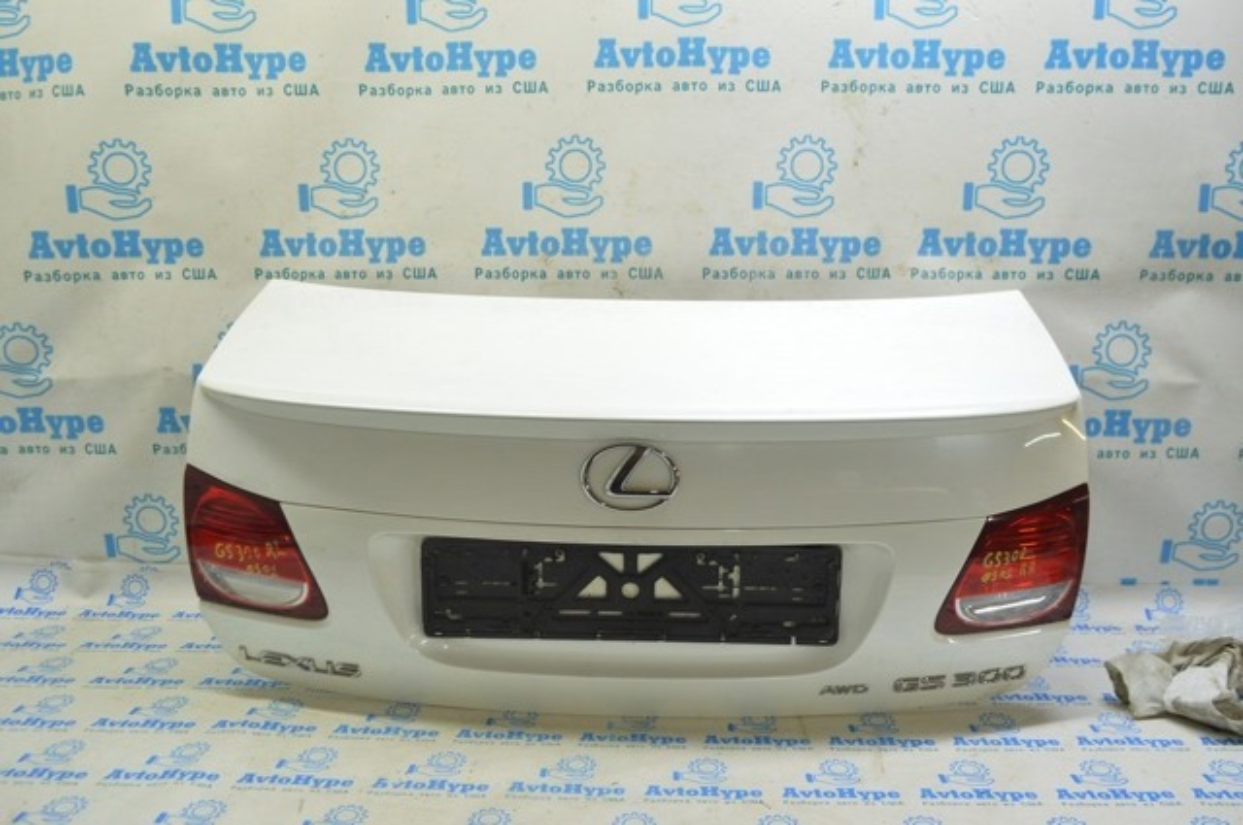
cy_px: 412
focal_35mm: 32
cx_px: 622
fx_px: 1086
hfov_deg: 59.6
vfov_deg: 41.6
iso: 400
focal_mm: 21
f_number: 5.6
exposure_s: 1/20
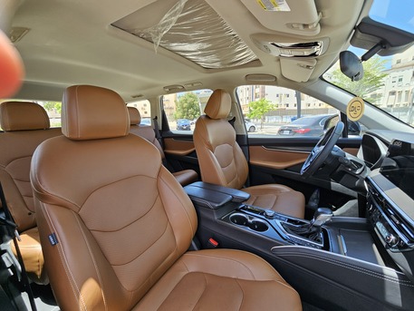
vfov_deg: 89.9
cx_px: 207
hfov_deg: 106.2
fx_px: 156
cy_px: 156
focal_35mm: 13
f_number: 2.2
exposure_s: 1/225
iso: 50
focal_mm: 2.2
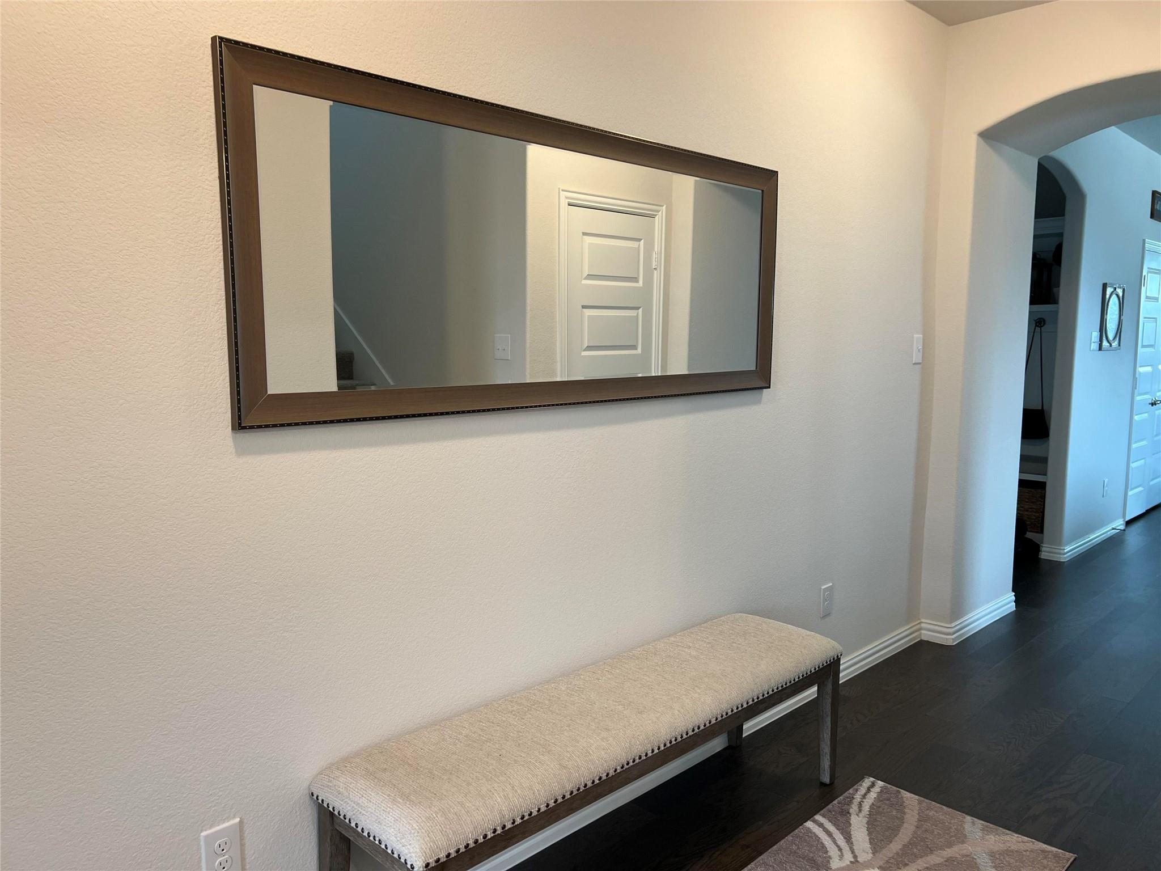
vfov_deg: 53.1
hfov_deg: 67.3
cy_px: 436
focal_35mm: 26
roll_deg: -0.2
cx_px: 580
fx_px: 872
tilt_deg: -7.2
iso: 80
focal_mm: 5.7
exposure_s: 1/60
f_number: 1.5
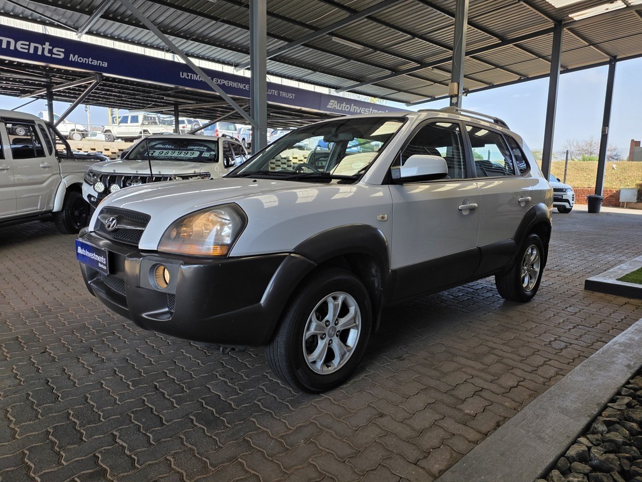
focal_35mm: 23
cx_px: 321
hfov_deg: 73.9
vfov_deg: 58.9
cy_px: 241
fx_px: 427
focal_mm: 6.25
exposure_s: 1/359
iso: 25
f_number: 1.7
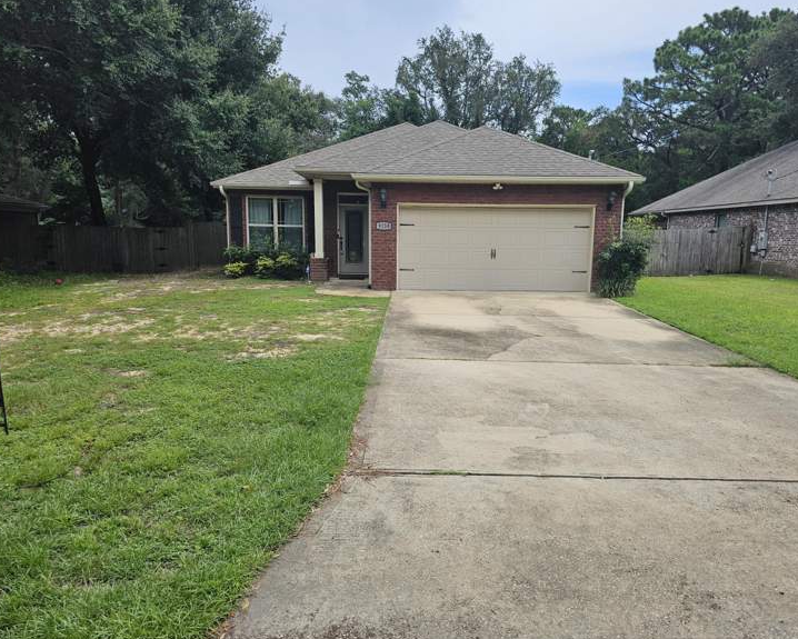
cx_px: 430
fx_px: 591
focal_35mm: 25
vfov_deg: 56.8
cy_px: 328
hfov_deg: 68.0
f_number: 1.7
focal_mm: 6.3
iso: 16
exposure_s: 1/1283
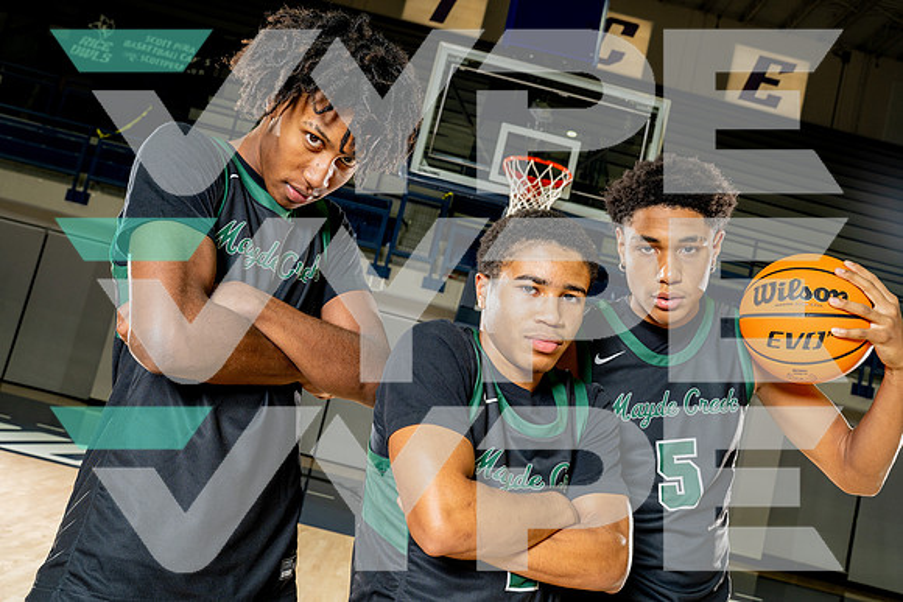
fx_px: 803
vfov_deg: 41.1
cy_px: 301
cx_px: 452
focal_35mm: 32
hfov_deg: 58.7
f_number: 7.1
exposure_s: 1/250
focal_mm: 32
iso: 640
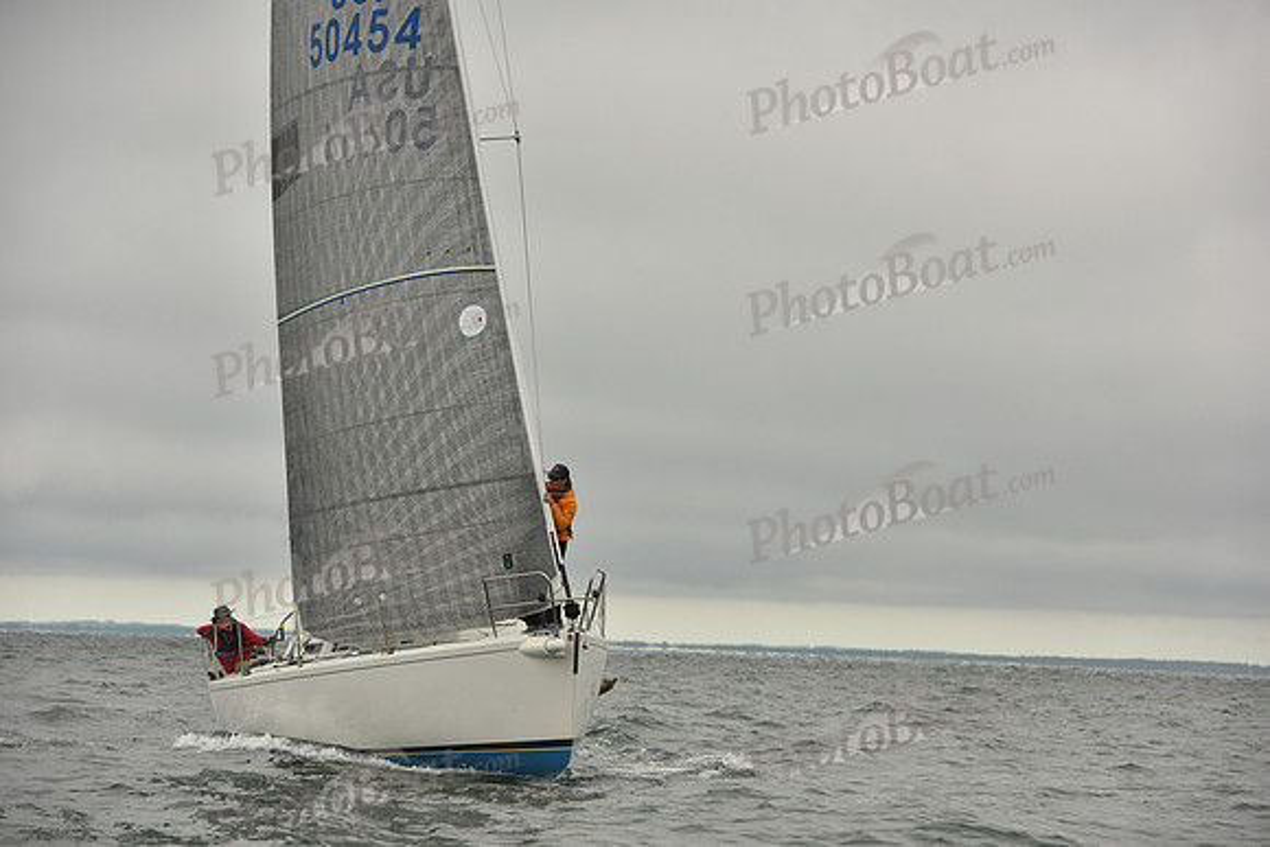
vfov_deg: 8.6
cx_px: 635
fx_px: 5646
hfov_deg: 12.8
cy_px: 424
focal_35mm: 160
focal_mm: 160
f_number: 8
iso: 320
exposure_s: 1/800
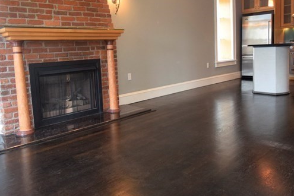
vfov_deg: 42.0
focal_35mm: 31
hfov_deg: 60.2
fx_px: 253
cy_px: 73
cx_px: 135
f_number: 4.5
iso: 800
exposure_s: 1/80
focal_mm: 10
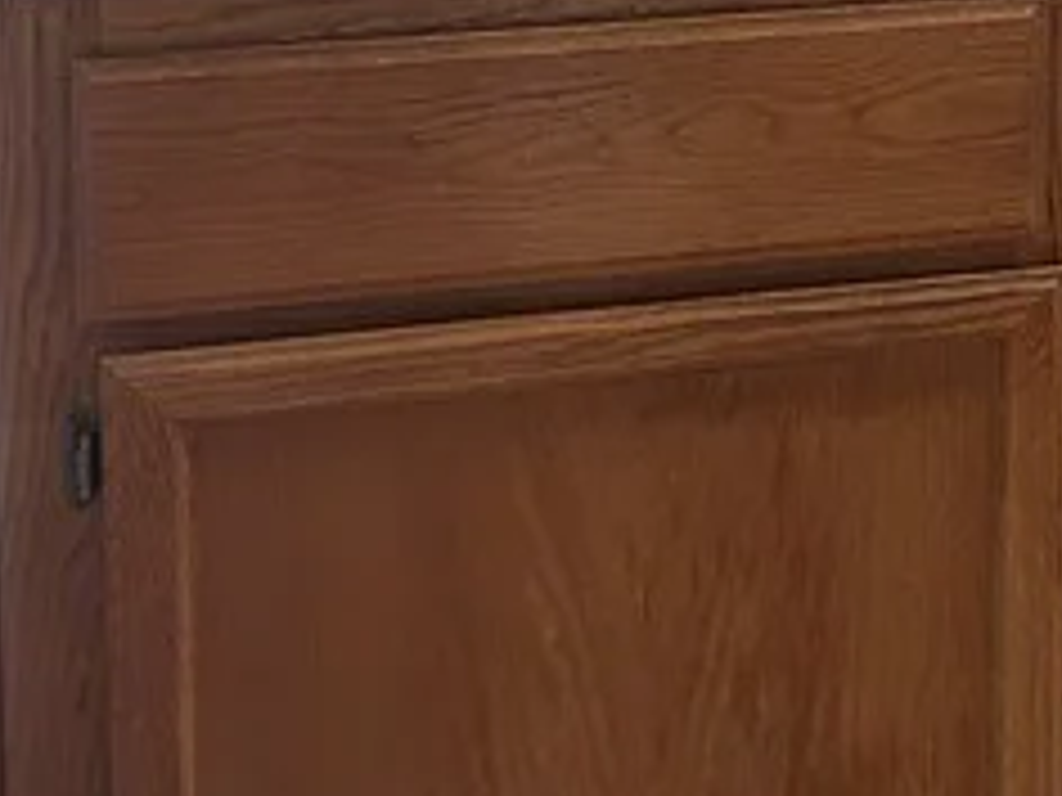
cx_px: 1926
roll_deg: -1.4
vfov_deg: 11.9
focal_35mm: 113
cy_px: -738
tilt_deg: -5.9
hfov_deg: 15.1
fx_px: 3467
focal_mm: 5.7
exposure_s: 1/120
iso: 125
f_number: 1.5
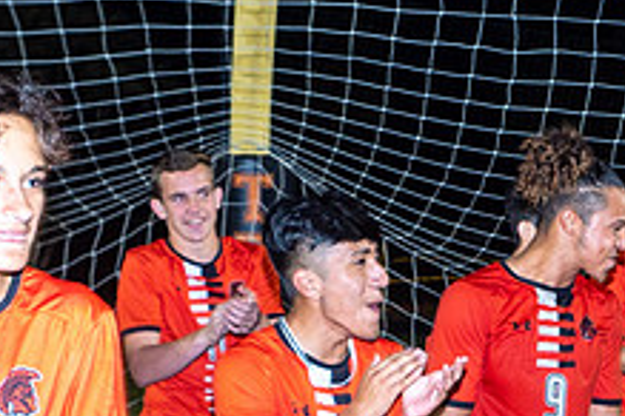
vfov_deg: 13.2
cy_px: 488
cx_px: 461
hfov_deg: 20.1
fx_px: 1753
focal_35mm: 101
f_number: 2.8
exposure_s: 1/60
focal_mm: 12
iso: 200
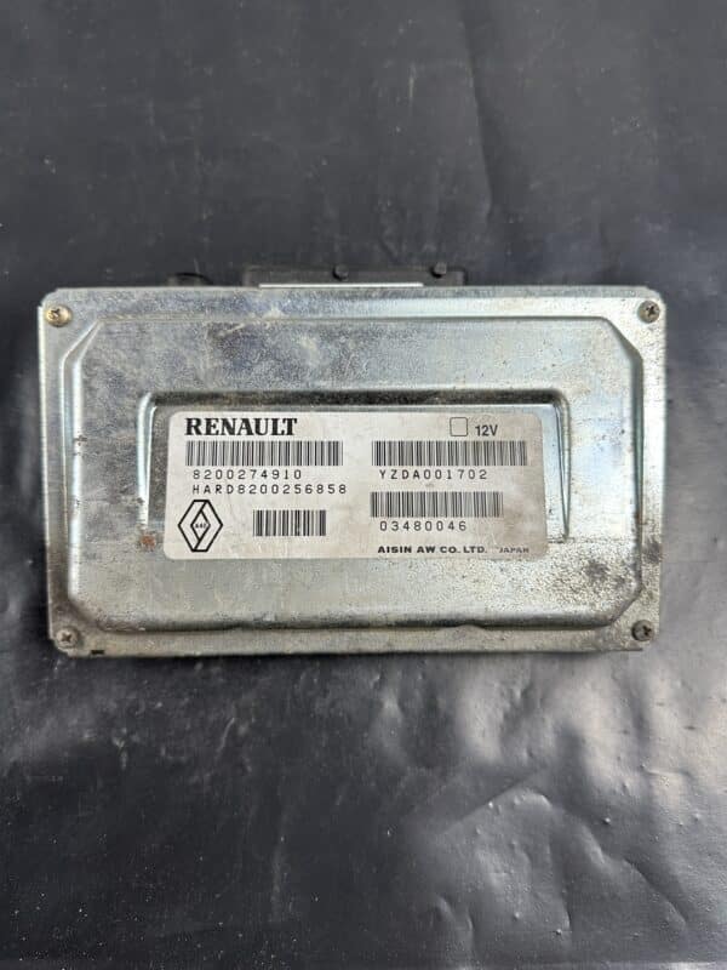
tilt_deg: -76.0
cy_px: 485
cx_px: 364
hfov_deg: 56.8
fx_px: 672
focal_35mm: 24
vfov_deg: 71.6
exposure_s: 1/100
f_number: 1.78
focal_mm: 6.86
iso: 100
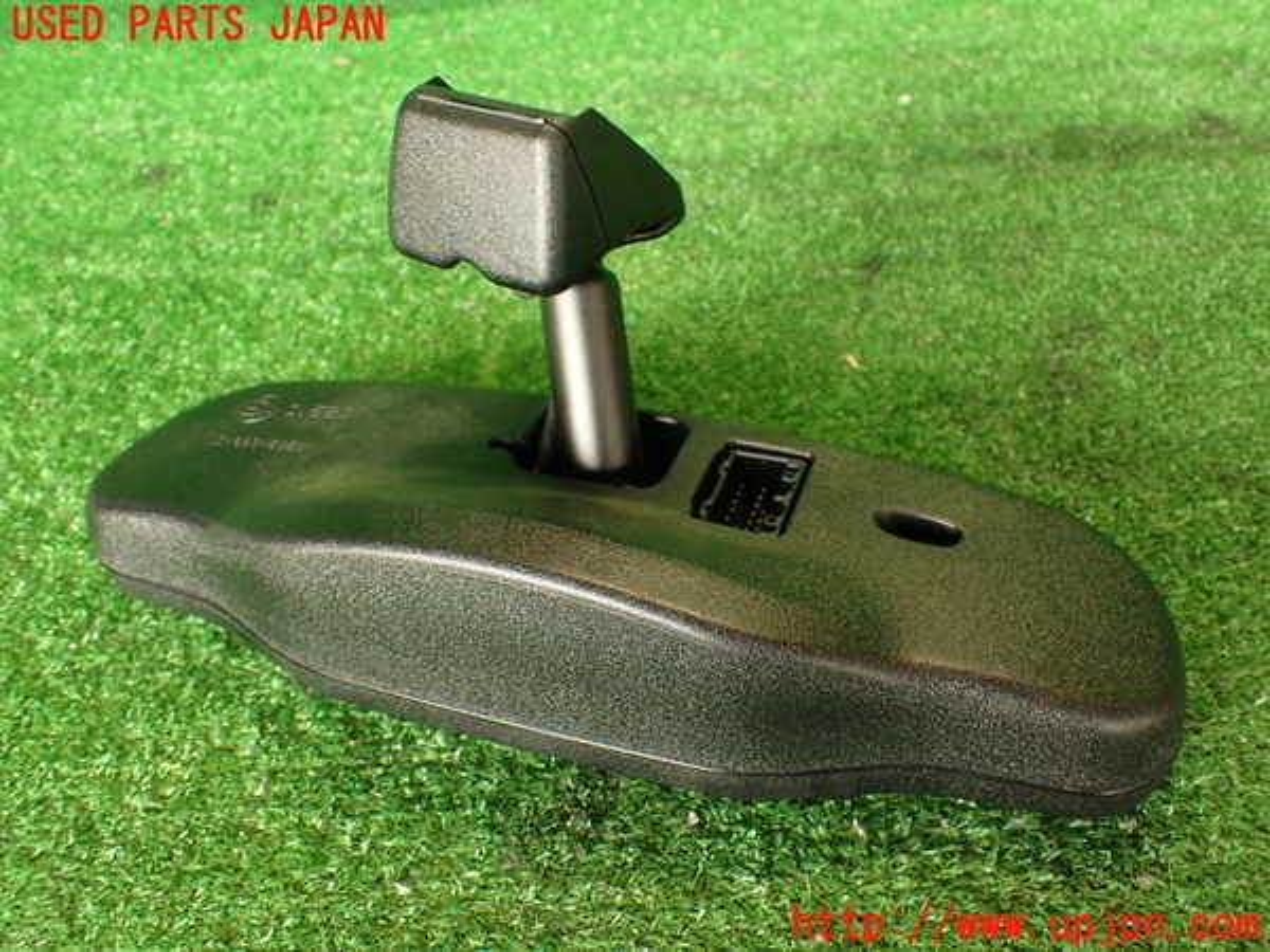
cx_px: 635
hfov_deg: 56.8
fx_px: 1174
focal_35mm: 32
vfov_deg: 44.2
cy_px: 476
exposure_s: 1/30
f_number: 2.4
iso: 200
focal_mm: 5.79
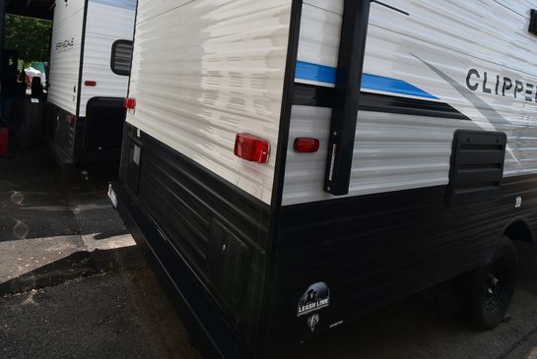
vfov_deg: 55.3
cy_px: 101
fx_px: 329
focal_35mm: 22
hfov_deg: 78.2
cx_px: 301
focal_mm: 10
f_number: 13
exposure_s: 1/60
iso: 100
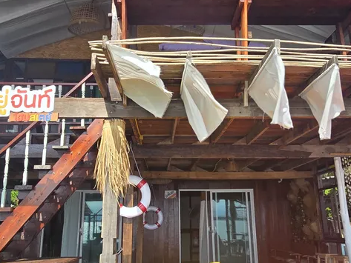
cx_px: 168
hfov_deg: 55.3
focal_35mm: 33
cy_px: 124
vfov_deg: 42.9
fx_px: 335
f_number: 2.2
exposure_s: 1/2043
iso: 50
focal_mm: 2.2
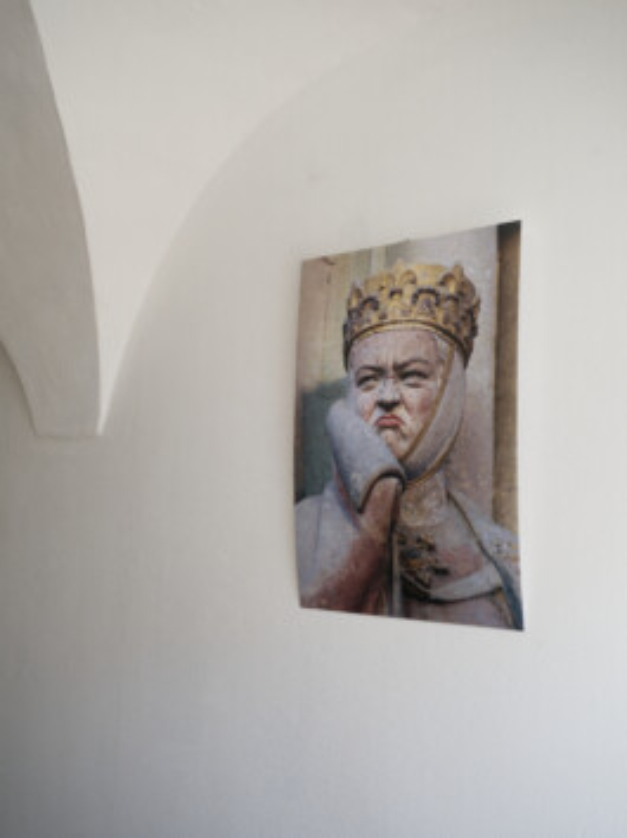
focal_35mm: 36
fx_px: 870
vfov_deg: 51.4
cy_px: 419
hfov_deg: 39.6
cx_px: 314
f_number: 5
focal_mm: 18
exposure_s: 1/160
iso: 200
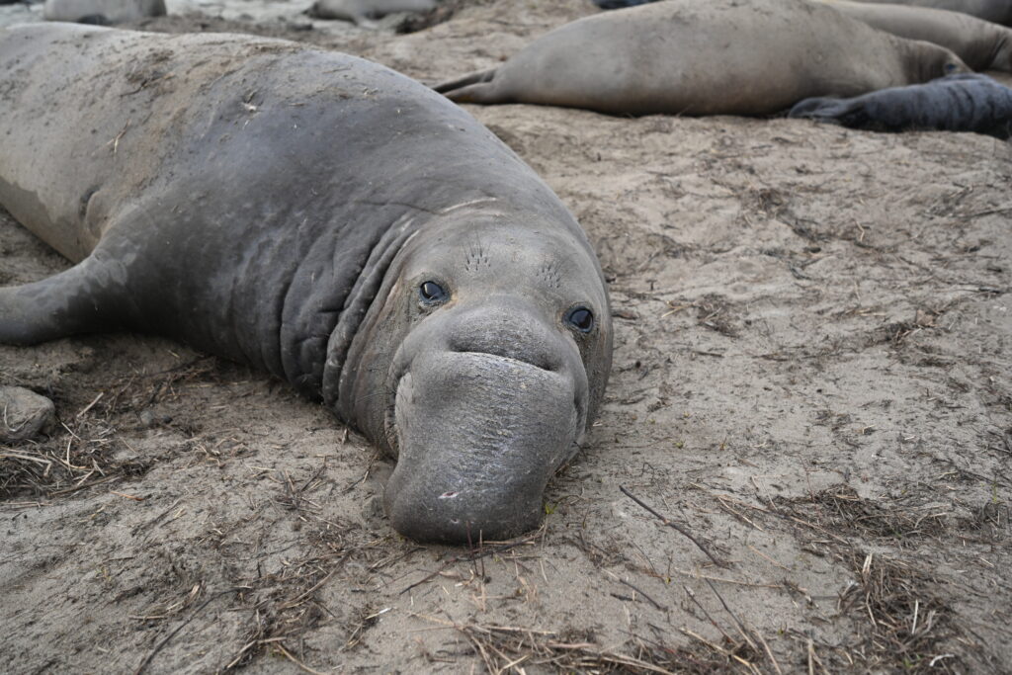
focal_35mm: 30
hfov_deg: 61.9
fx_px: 843
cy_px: 338
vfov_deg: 43.6
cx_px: 506
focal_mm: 30
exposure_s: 1/160
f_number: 4
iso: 400
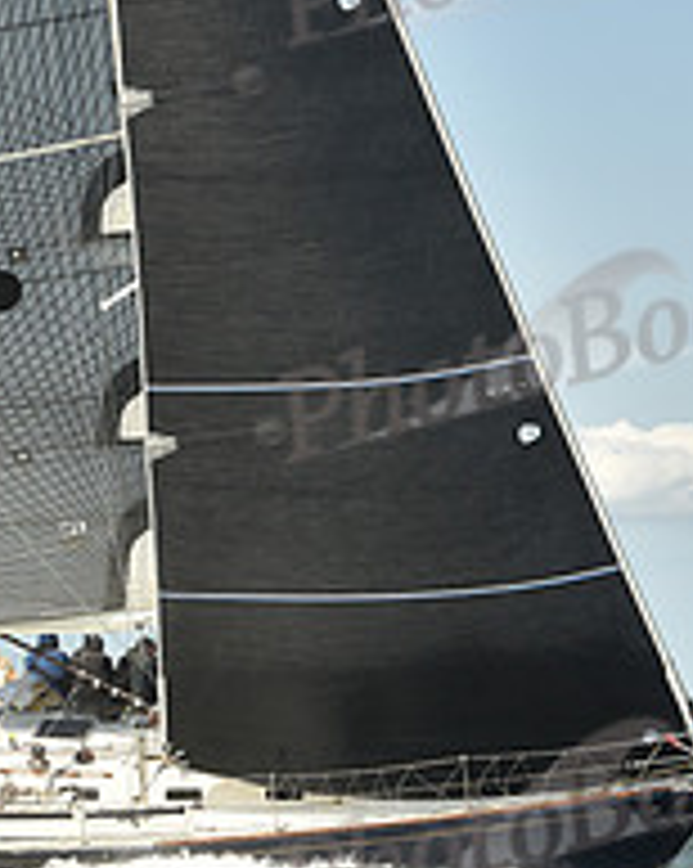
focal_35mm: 243
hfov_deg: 6.3
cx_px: 50
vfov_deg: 8.0
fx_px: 6240
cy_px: 641
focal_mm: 86
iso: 250
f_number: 9
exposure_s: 1/800
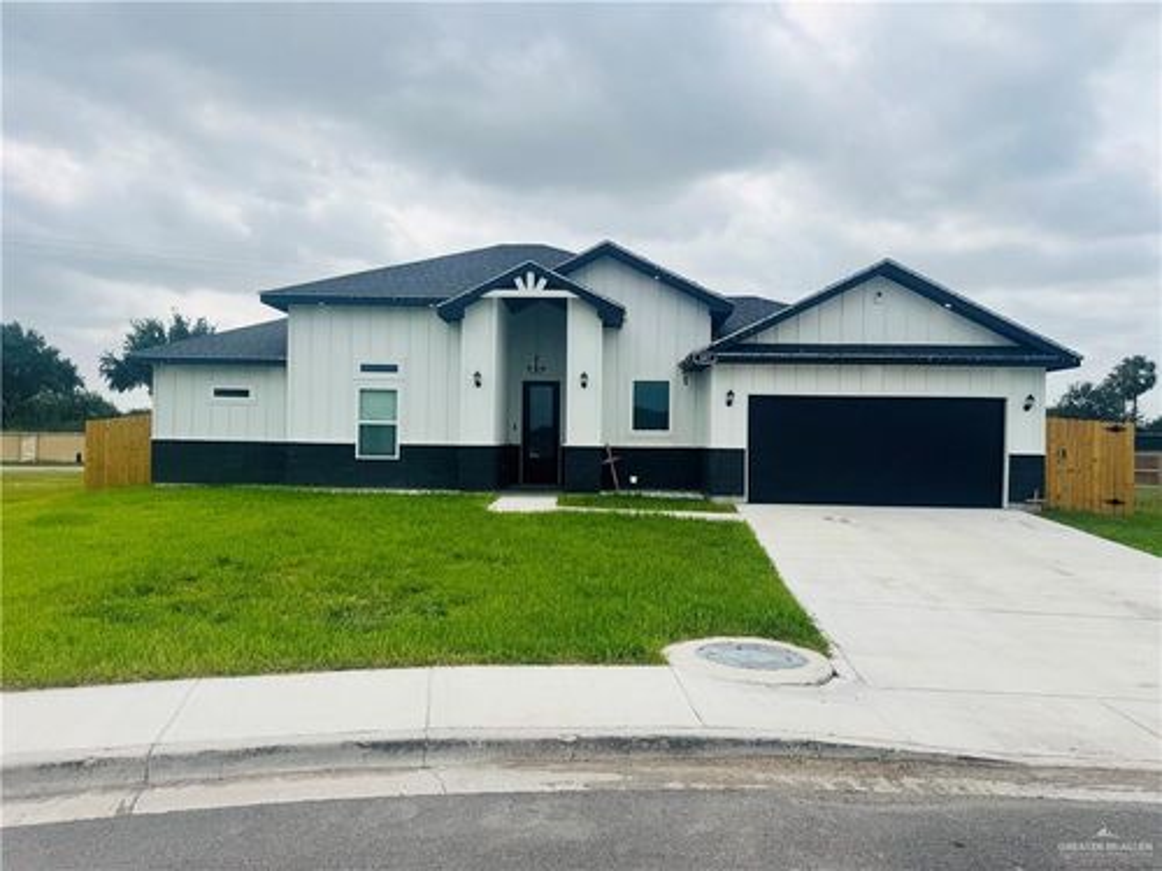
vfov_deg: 56.8
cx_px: 581
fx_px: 806
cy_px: 436
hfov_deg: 71.6
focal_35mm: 24
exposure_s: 1/6410
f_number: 1.78
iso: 80
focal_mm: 6.76
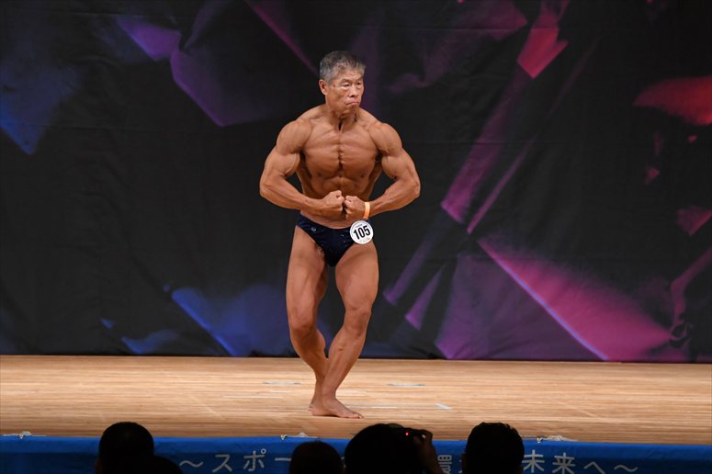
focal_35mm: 255
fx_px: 5041
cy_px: 237
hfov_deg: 8.1
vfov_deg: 5.4
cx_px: 356
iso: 3200
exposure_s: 1/400
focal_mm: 170
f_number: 5.6
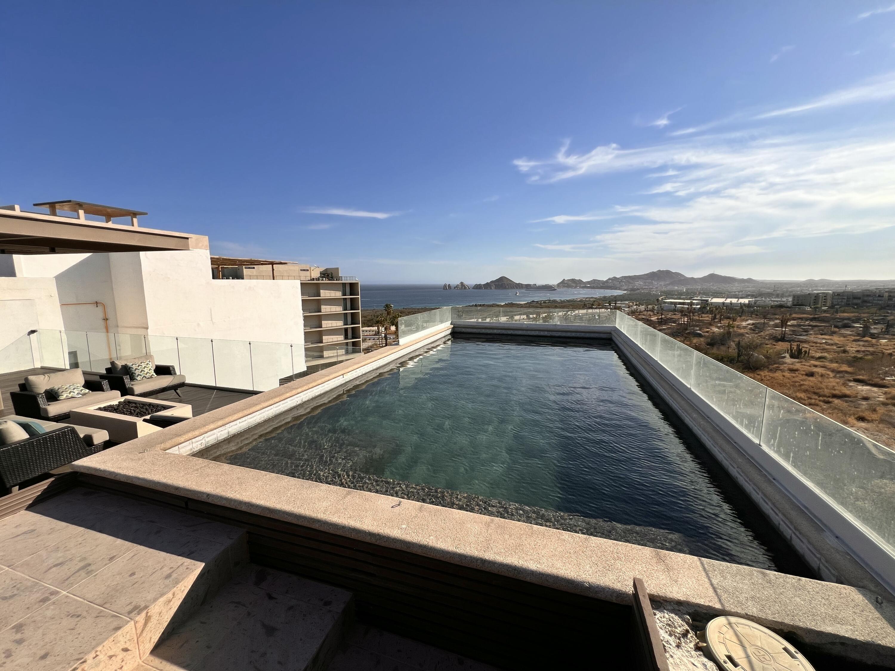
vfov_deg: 89.9
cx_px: 448
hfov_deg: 106.2
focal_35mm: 13
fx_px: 336
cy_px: 336
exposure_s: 1/2597
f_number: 1.8
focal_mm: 1.57
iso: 32
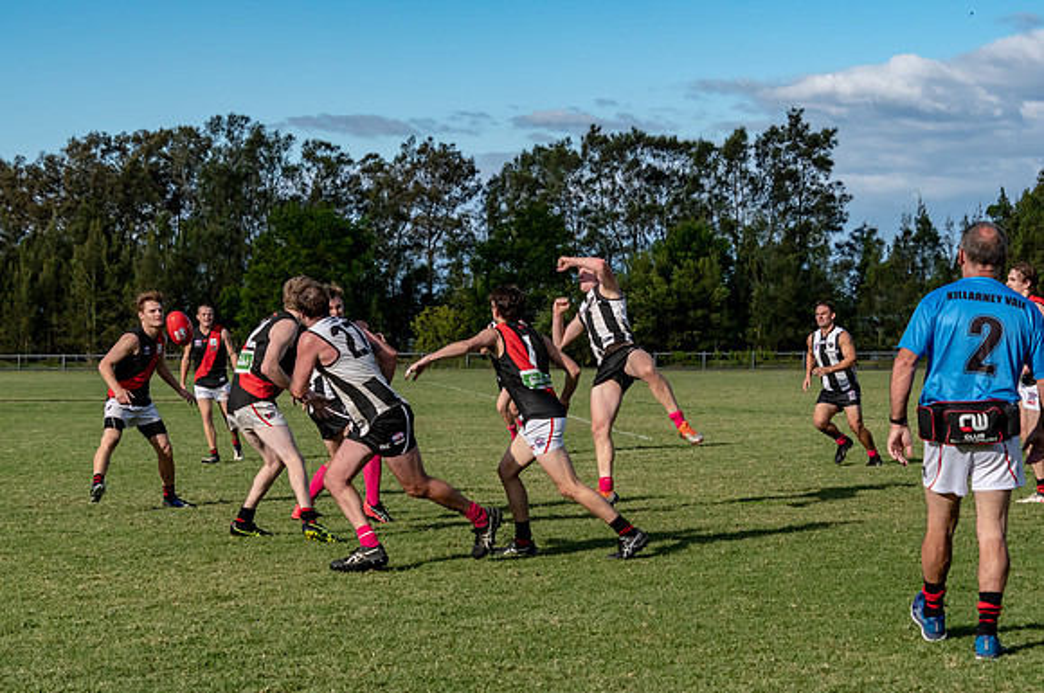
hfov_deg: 21.5
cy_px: 348
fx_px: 2753
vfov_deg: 14.3
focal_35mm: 95
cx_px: 522
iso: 800
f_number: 6.3
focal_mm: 62
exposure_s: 1/5000
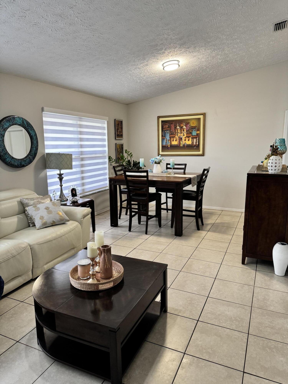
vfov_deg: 71.6
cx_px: 144
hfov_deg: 56.8
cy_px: 192
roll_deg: +0.2
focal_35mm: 24
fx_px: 266
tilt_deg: -11.8
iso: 200
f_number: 1.78
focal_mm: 6.76
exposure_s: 1/60
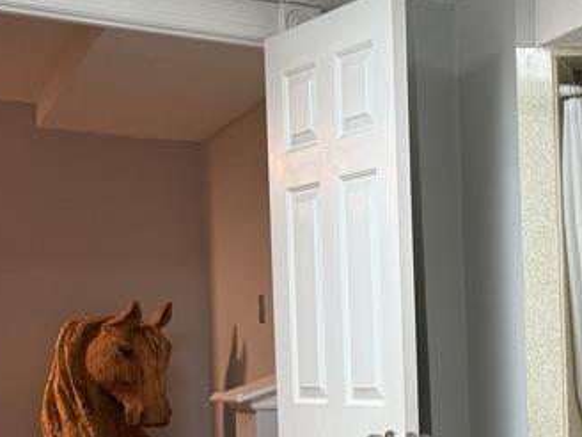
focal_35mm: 75
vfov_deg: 19.0
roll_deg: -0.1
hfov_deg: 21.6
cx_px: 882
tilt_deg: -3.0
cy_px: 451
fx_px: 1261
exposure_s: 1/60
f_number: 1.78
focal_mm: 6.76
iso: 160
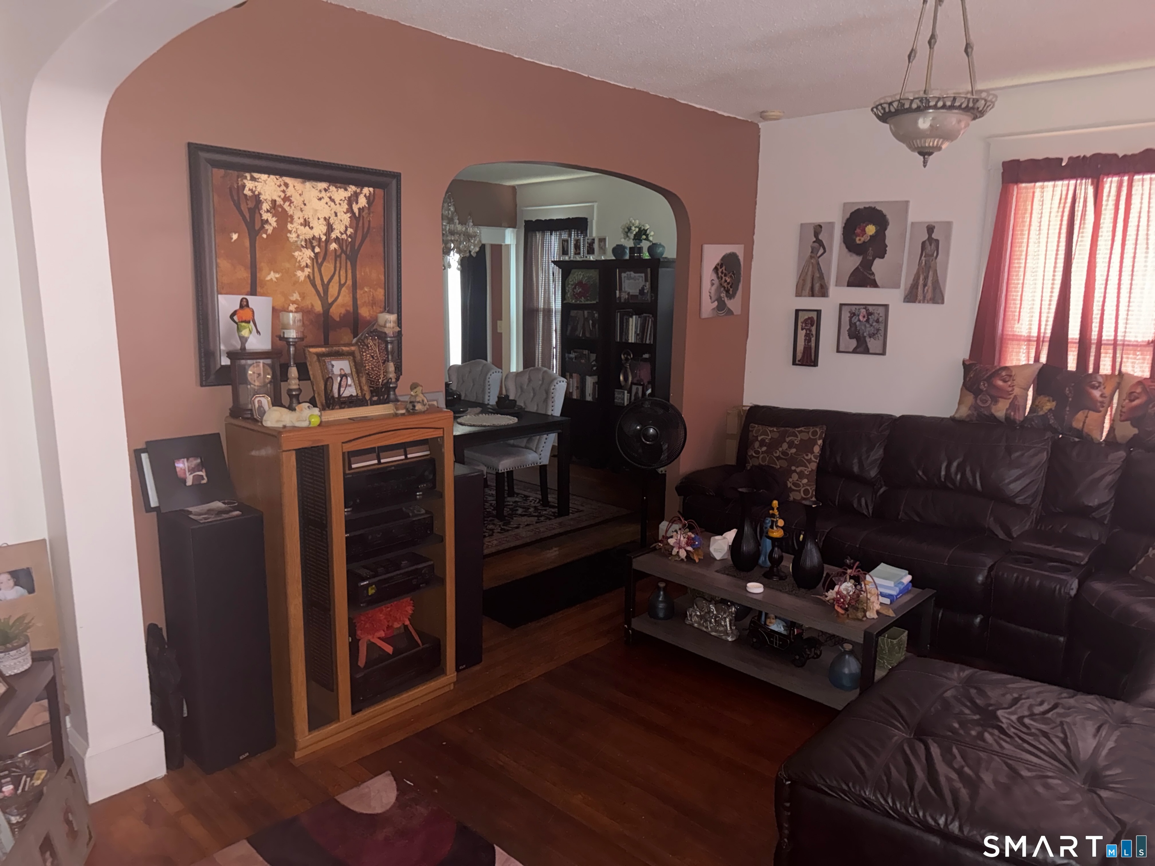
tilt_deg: -10.6
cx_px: 578
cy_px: 433
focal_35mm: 24
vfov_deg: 56.8
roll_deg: -0.9
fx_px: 801
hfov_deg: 71.6
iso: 250
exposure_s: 1/11
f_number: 1.78
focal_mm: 6.76
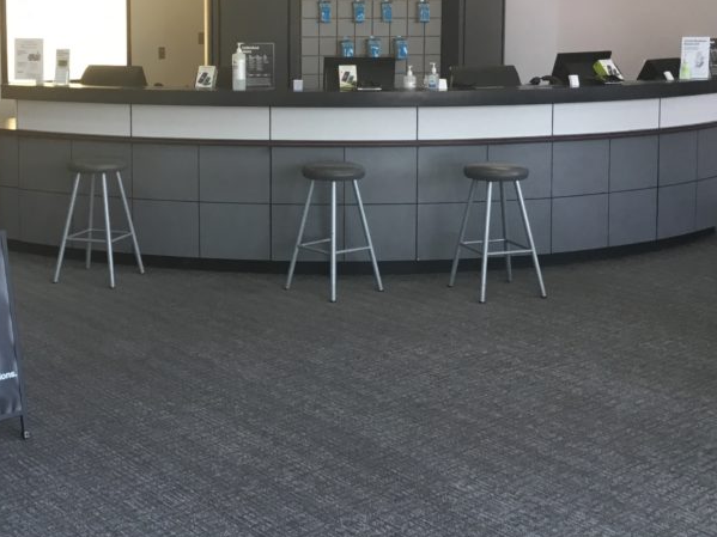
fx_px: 1098
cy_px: 111
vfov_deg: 27.0
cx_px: 257
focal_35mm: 53
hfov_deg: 35.9
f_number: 2.4
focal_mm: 3.3
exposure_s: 1/30
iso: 25
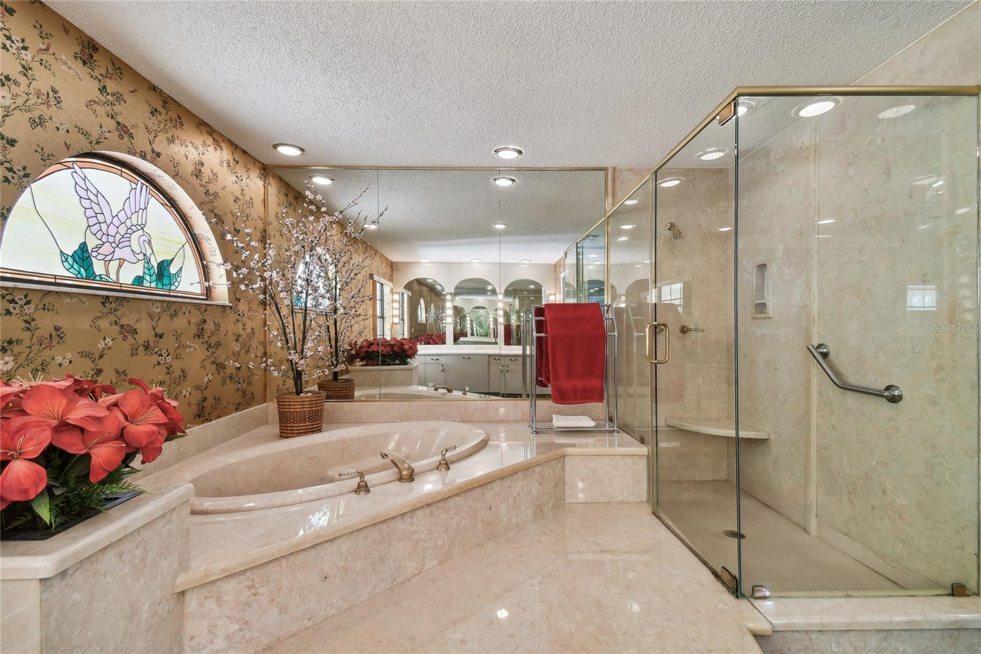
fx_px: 409
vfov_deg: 77.3
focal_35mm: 15
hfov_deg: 100.4
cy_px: 327
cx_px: 490
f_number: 7.1
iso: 100
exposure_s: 1/2
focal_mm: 10
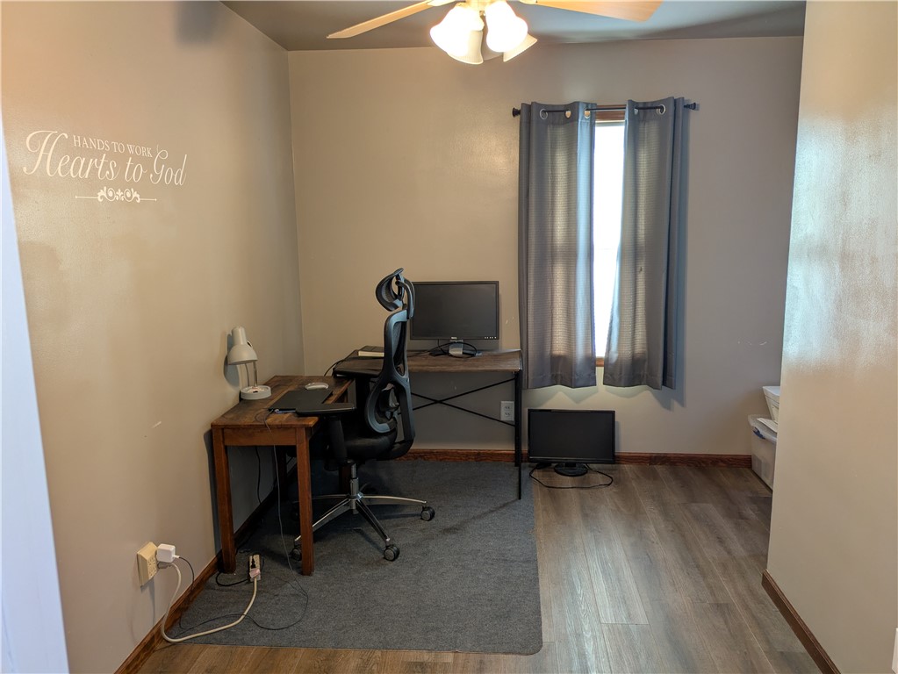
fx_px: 649
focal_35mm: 25
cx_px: 449
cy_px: 337
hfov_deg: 69.4
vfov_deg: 54.9
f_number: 1.89
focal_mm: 5.43
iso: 87
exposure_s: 1/40
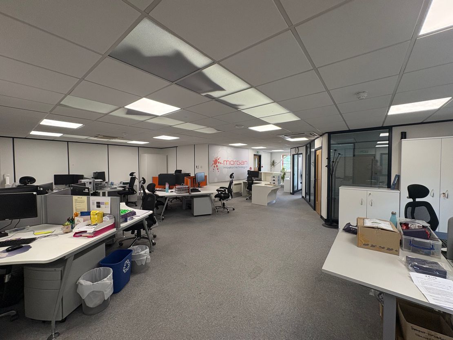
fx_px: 183
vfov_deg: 85.7
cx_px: 226
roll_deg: +0.2
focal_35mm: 14
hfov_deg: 102.1
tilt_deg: -1.2
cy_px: 170
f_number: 2.2
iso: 160
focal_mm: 2.22
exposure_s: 1/100
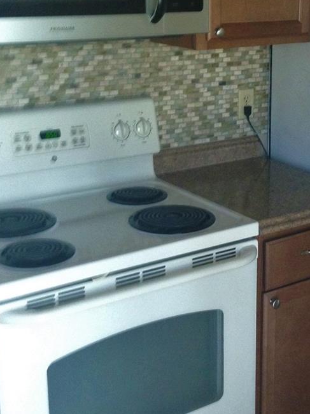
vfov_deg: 31.6
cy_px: 171
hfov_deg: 23.9
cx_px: 210
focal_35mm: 61
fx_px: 728
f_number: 2.4
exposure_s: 1/20
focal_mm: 4.12
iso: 250
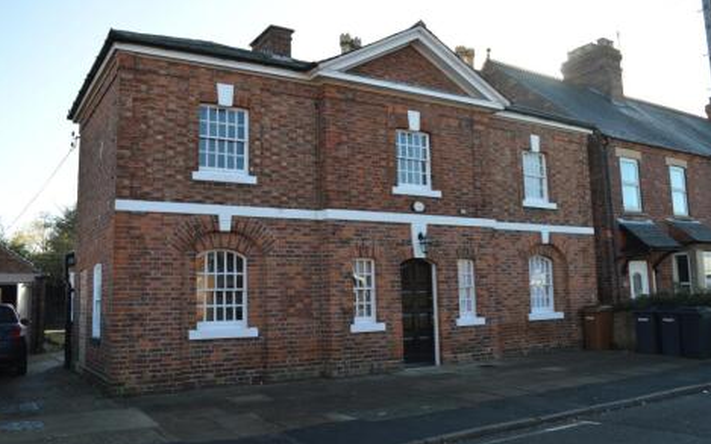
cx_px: 356
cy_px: 213
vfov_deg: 40.6
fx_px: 601
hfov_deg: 61.2
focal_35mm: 31
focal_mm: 20
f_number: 6.3
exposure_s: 1/160
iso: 100
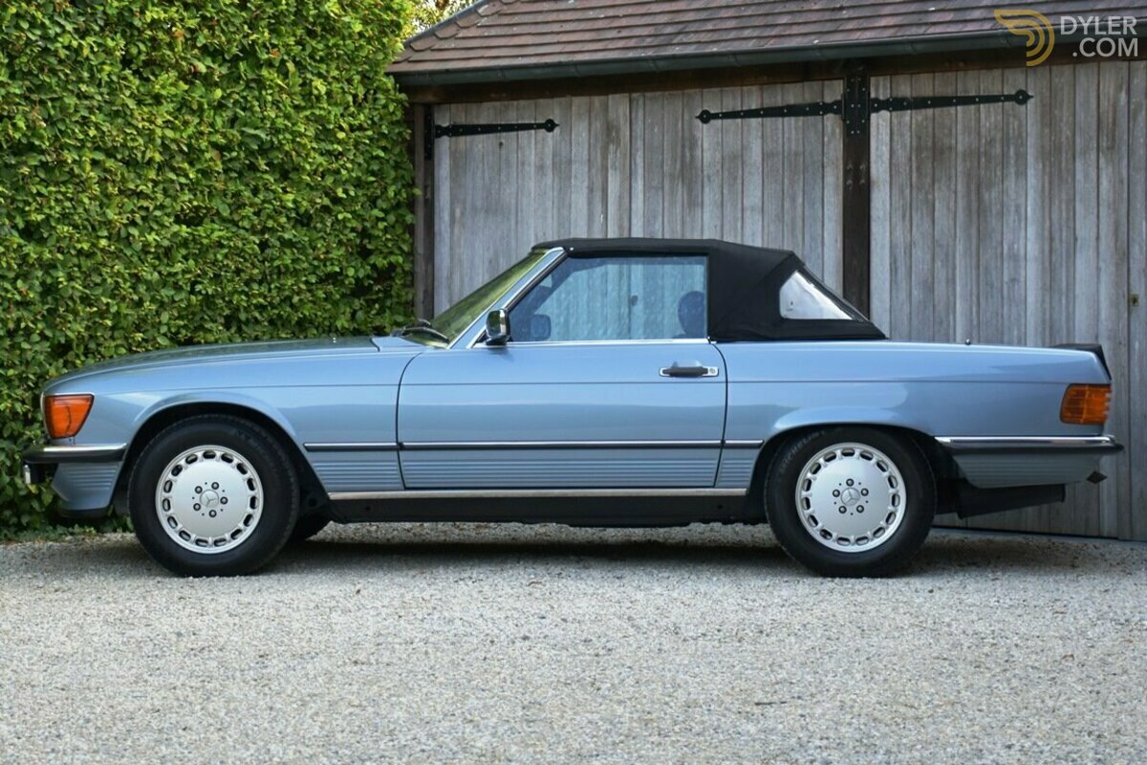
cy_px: 382
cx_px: 574
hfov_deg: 33.4
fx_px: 1912
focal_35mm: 60
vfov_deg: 22.6
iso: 400
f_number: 4.5
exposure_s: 1/80
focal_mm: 40
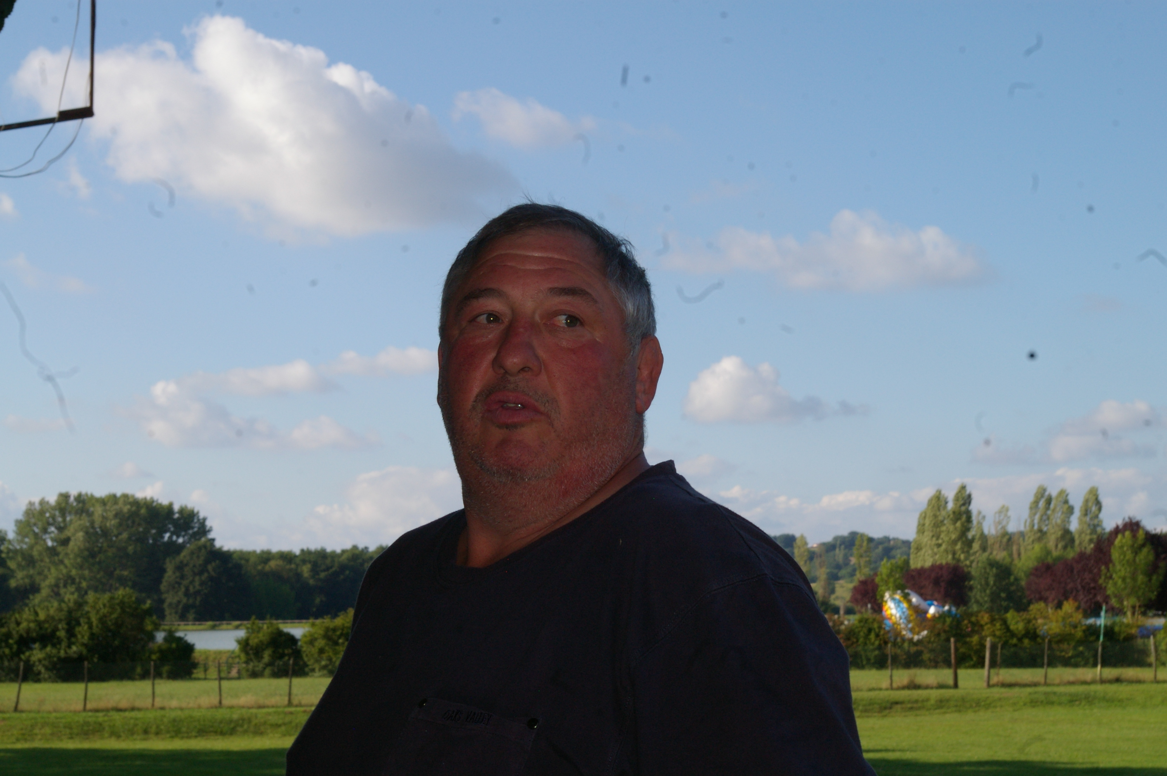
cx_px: 584
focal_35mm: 75
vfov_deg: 18.1
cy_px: 388
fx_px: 2429
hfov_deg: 27.0
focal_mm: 50
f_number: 19
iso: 400
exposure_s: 1/180
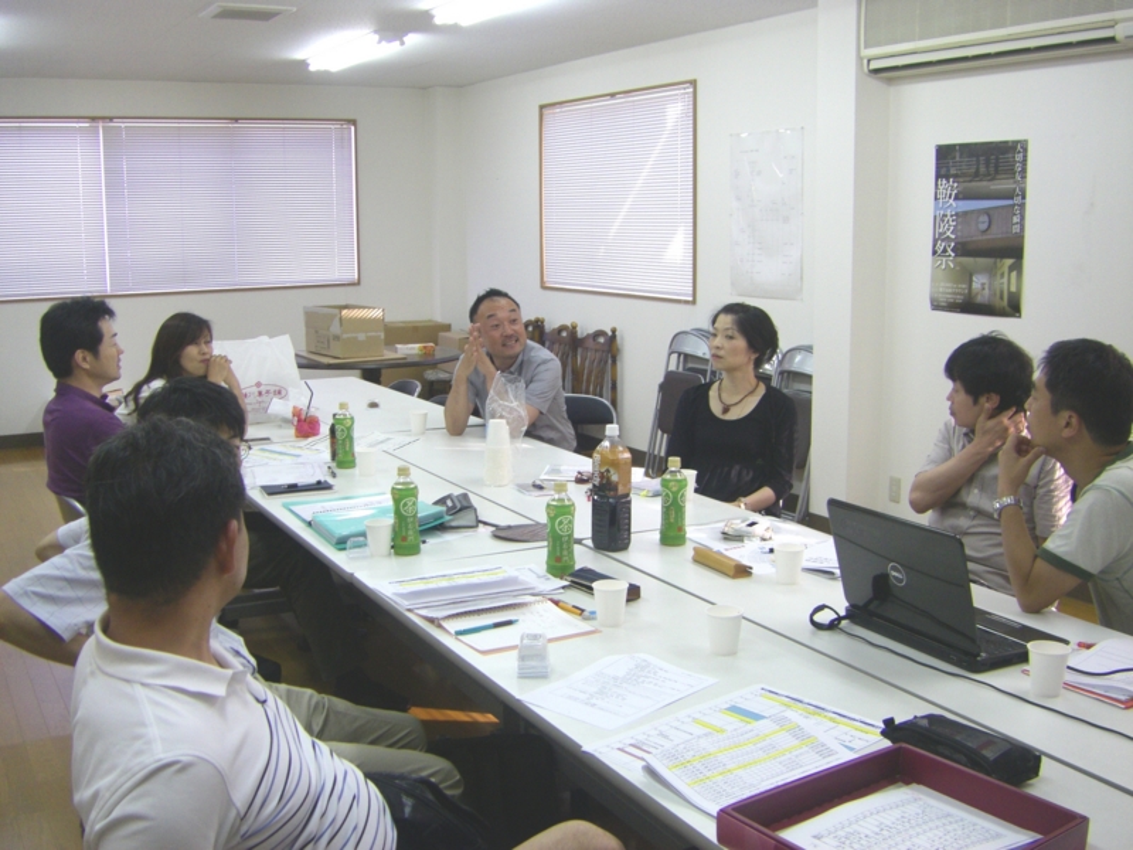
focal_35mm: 38
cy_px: 425
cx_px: 566
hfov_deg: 49.0
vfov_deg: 37.7
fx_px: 1244
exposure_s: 1/50
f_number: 3.5
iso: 160
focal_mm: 6.3
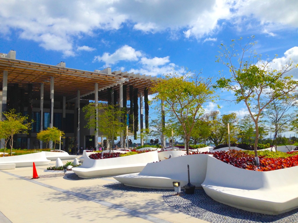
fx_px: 284
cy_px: 112
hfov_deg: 55.4
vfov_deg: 42.9
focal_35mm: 33
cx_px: 149
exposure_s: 1/2710
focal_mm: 4.12
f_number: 2.4
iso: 50
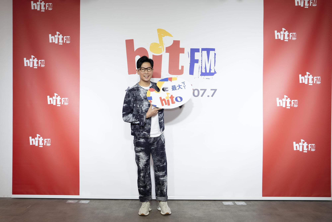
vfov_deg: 36.9
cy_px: 111
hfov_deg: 53.1
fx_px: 332
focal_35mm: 36
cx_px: 166
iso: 200
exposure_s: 1/125
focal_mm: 36
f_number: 2.8
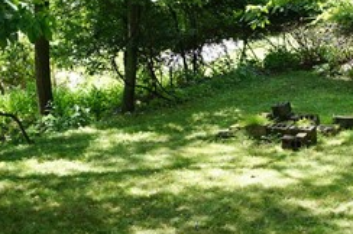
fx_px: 1048
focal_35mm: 107
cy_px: 134
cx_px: 200
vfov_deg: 12.8
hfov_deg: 19.1
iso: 100
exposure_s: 1/60
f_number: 4.5
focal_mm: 16
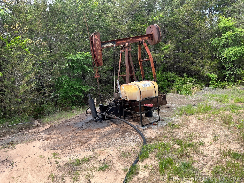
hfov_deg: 67.3
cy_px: 92
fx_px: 183
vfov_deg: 53.1
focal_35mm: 26
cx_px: 122
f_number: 1.6
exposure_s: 1/1028
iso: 50
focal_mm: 5.1
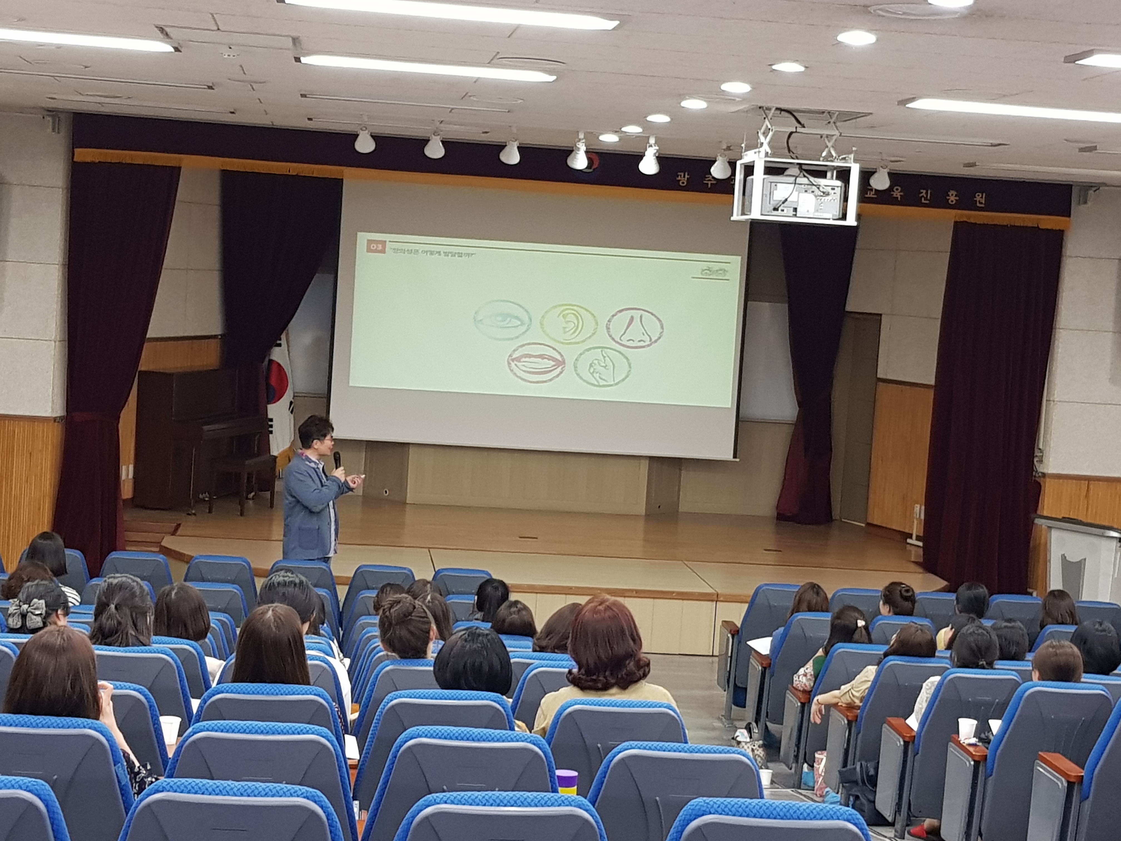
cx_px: 560
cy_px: 420
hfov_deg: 67.3
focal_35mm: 26
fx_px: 842
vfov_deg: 53.1
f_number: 1.7
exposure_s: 1/40
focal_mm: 4.2
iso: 160
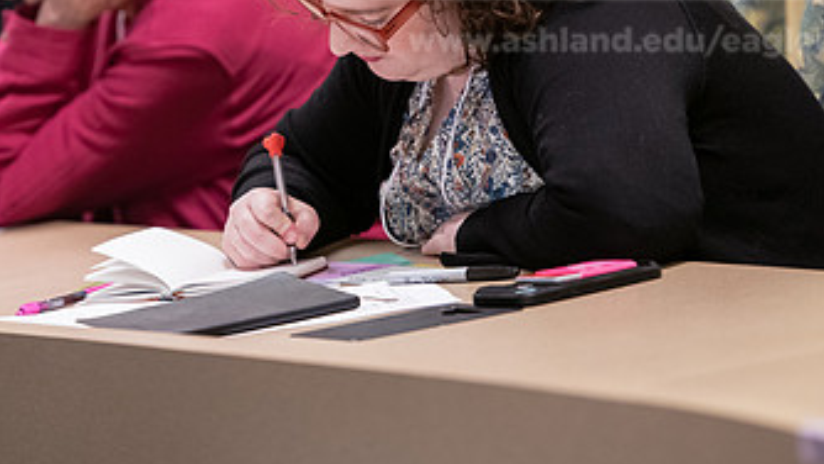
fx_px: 6556
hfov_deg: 7.2
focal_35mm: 300
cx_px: 296
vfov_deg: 4.1
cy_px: 93
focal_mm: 165
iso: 2000
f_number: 3.2
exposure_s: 1/160
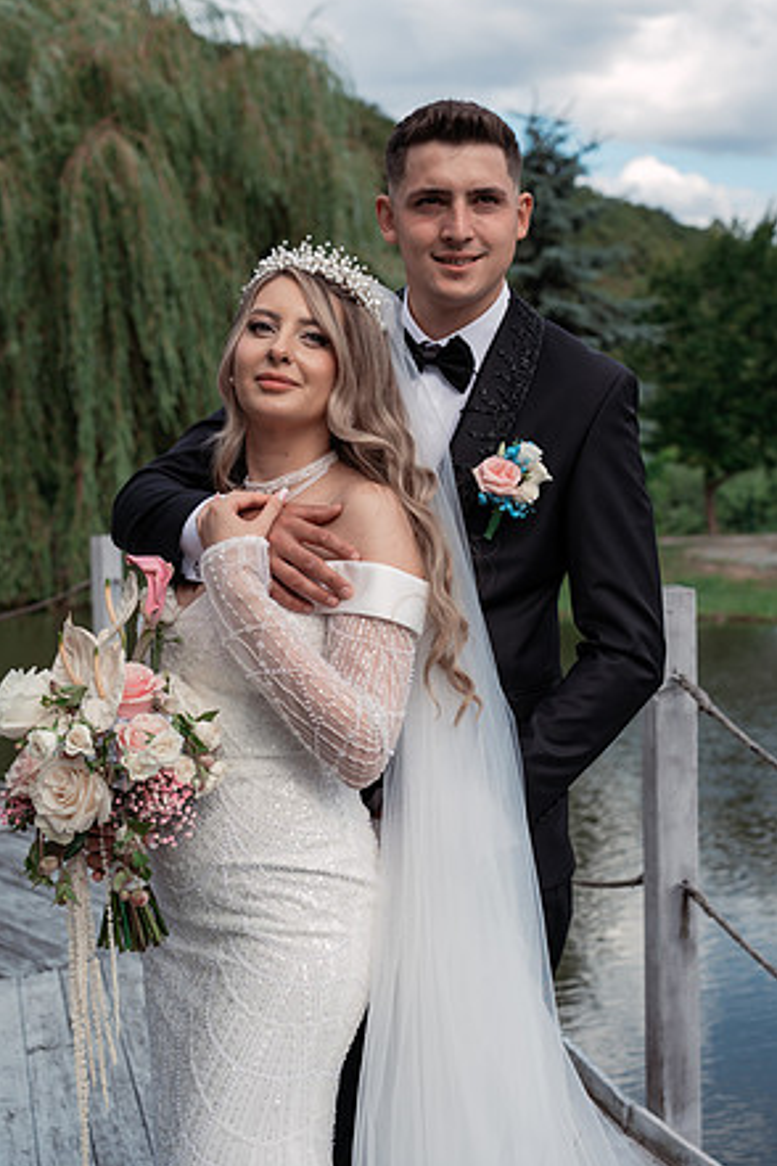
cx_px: 385
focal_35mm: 55
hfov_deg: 24.6
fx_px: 1780
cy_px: 582
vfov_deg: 36.2
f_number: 4.5
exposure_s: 1/500
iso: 160
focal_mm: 54
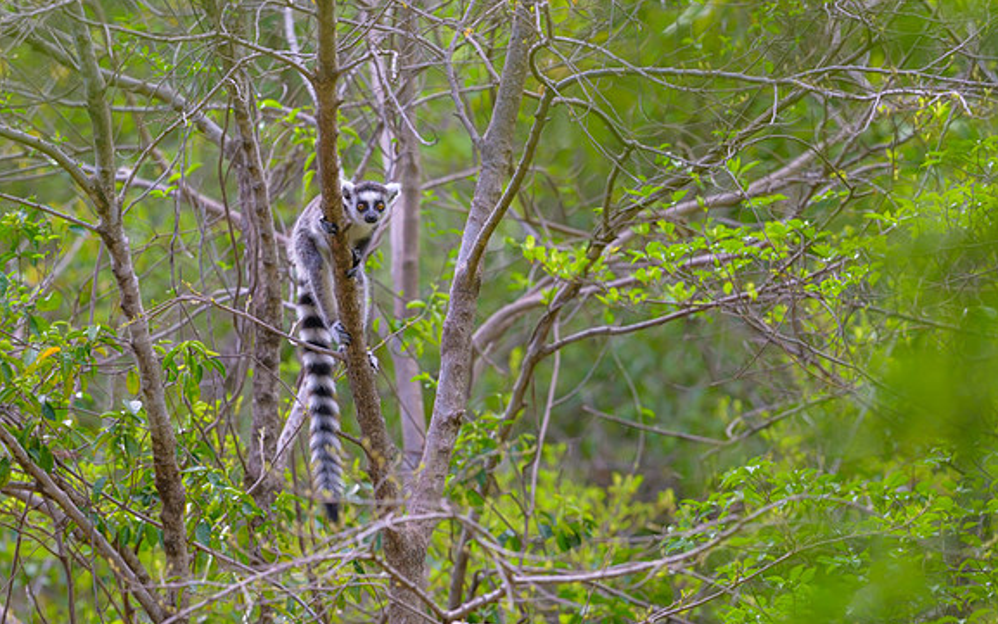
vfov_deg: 2.6
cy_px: 250
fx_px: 13930
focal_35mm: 512
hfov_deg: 4.1
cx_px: 374
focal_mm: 400
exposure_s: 1/1250
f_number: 4
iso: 800
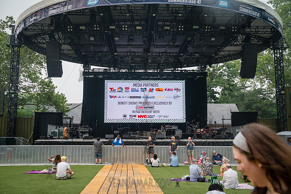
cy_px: 97
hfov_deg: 54.1
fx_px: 285
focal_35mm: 35
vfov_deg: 37.5
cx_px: 146
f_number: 4.5
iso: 1000
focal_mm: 35
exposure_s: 1/2000
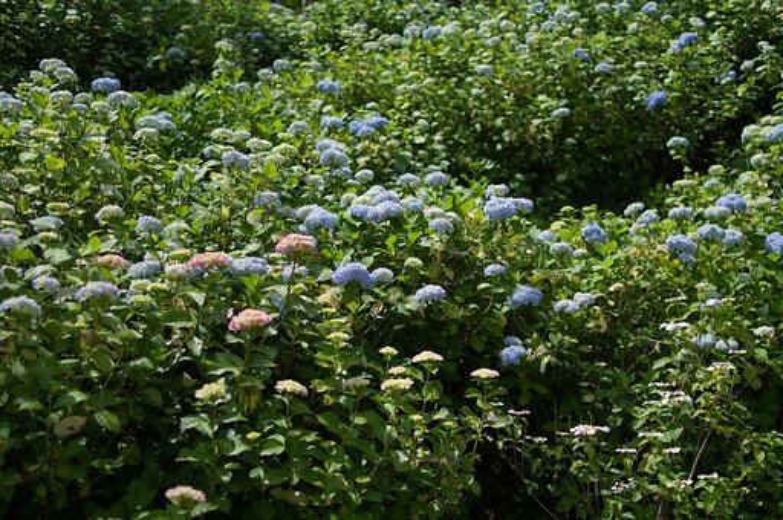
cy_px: 260
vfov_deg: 29.8
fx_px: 977
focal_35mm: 45
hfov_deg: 43.7
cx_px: 392
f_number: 1.4
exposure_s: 1/5000
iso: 100
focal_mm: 30
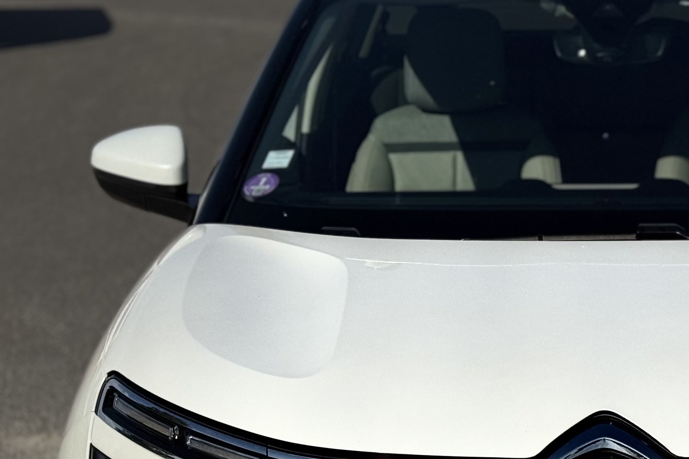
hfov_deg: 16.7
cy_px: 382
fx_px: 2315
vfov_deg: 11.3
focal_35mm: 121
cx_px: 617
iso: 50
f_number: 1.78
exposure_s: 1/15385
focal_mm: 6.76
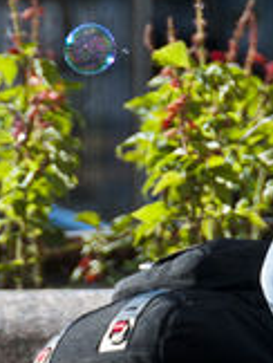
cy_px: 12
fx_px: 12575
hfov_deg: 1.2
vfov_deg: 1.7
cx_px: 190
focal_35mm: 1199
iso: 200
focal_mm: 150
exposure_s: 1/640
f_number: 5.6
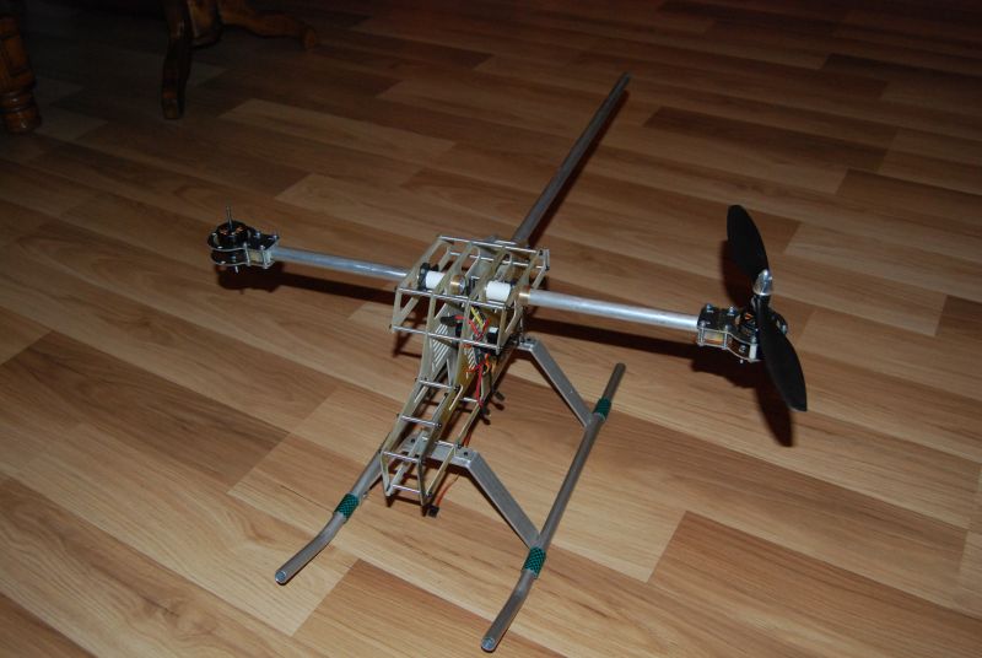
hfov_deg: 57.2
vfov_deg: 40.1
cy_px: 329
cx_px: 491
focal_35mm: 33
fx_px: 901
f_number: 5
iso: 800
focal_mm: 22
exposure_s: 1/60
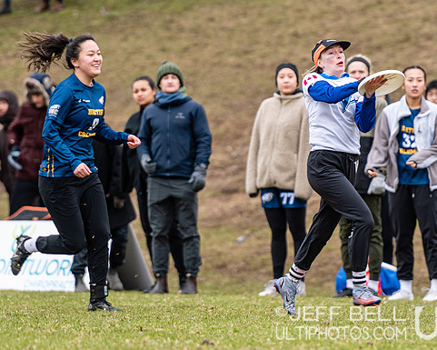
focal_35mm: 543
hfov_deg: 3.6
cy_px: 135
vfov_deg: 2.9
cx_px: 315
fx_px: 7024
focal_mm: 200
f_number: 3.2
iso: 250
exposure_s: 1/1000
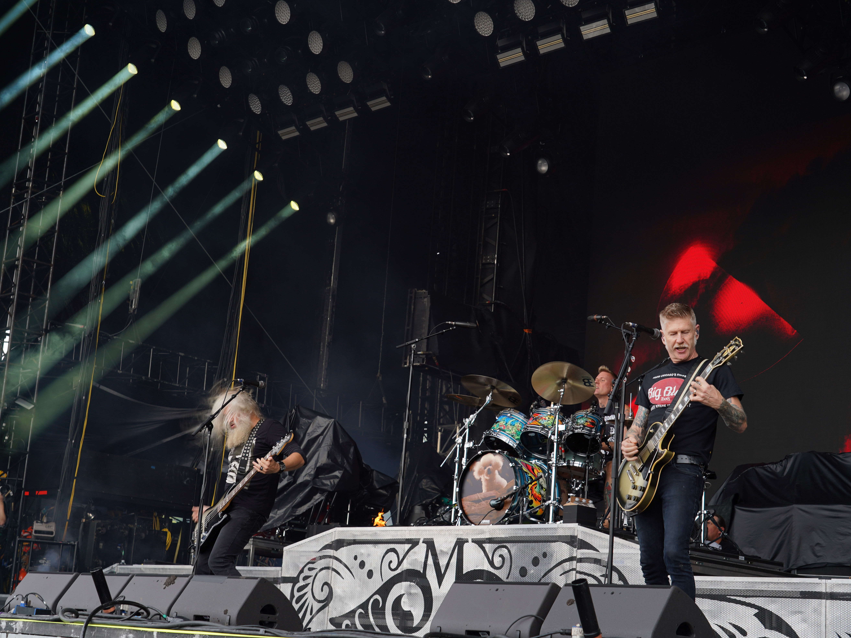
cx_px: 390
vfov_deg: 25.7
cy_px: 318
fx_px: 1401
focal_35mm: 57
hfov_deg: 33.8
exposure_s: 1/80
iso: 100
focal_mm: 52
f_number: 6.3
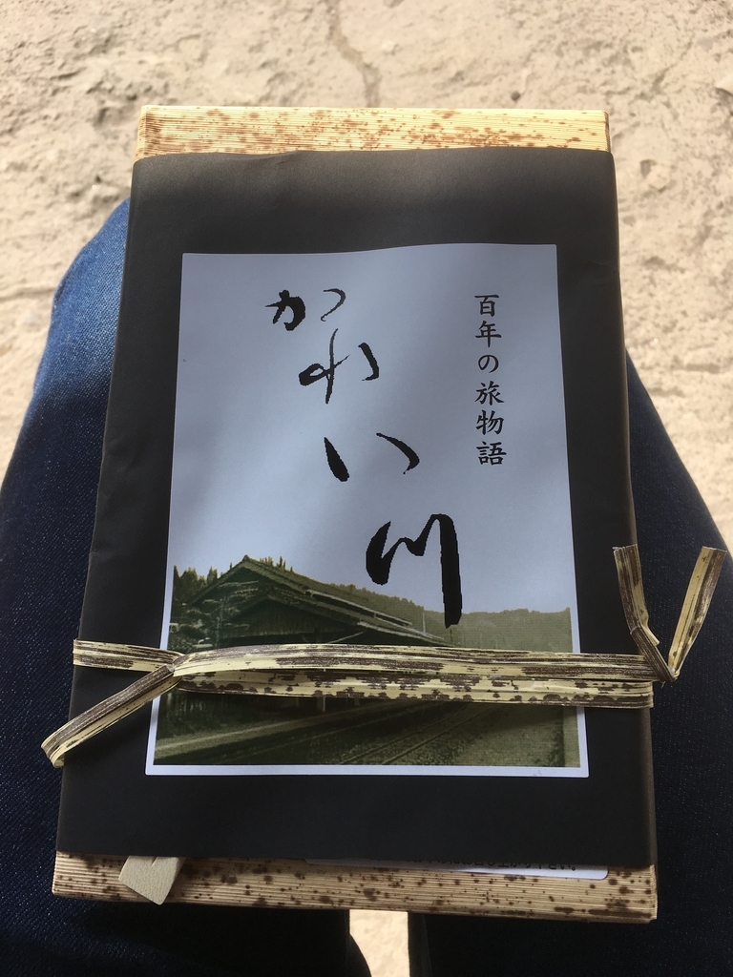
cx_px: 366
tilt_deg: -69.8
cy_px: 488
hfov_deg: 48.2
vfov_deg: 61.7
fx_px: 819
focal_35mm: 29
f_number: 2.2
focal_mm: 4.15
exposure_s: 1/712
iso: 25
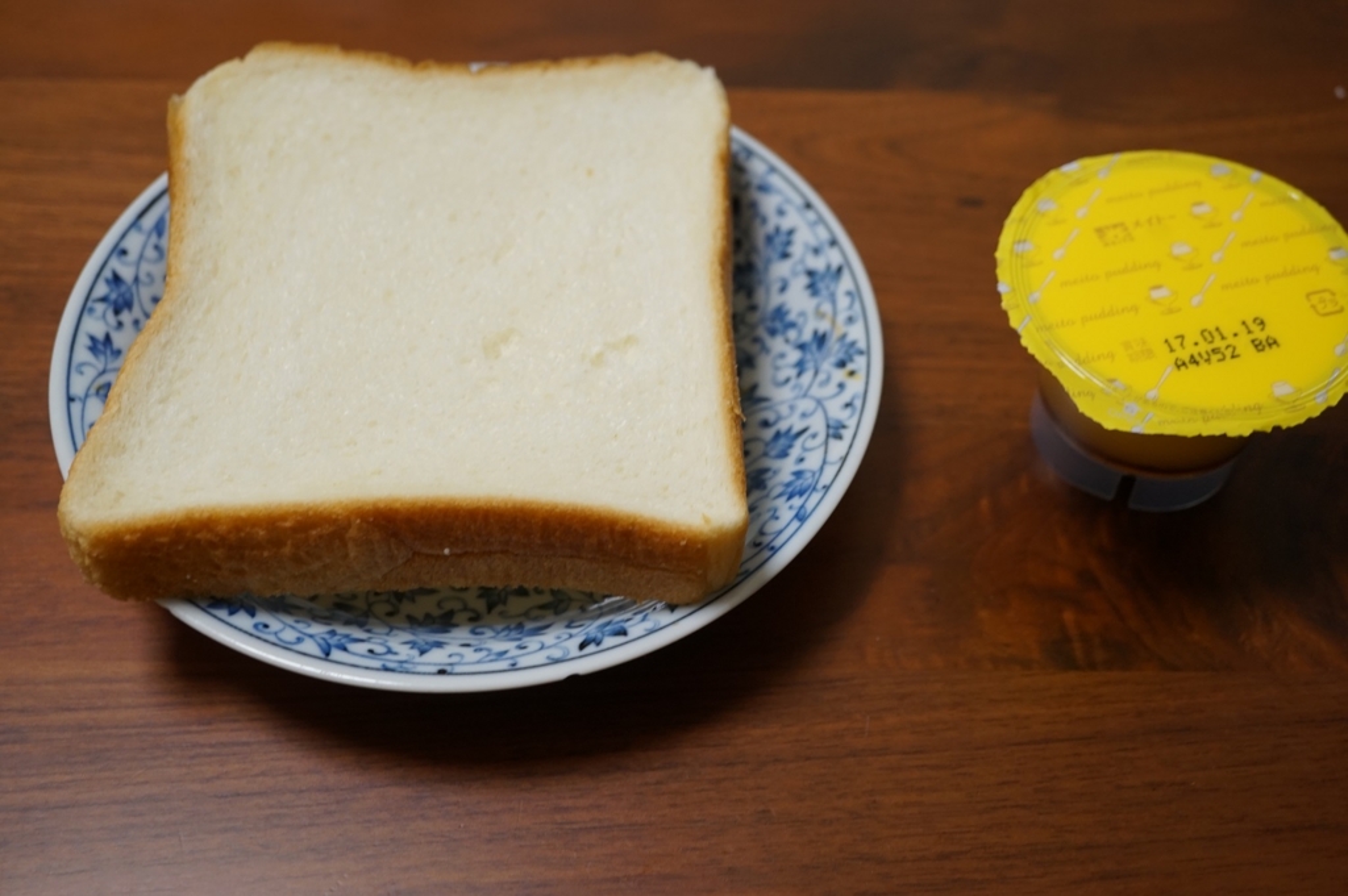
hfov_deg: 43.6
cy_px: 448
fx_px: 1684
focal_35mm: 45
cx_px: 674
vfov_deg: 29.8
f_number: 4
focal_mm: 30
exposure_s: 1/60
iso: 500
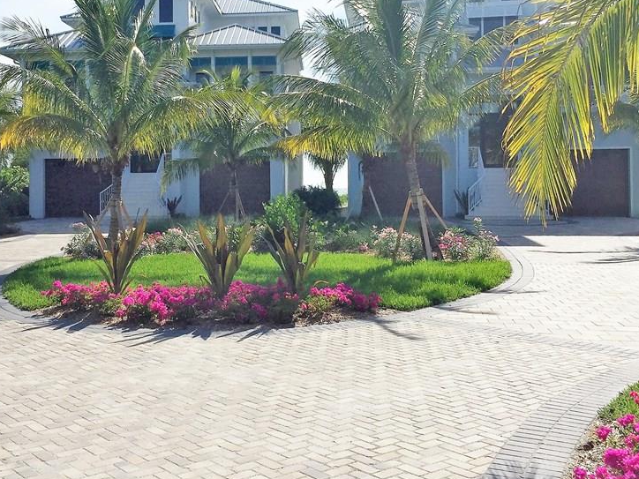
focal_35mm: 41
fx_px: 757
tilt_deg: +0.3
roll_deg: -0.7
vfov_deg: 34.9
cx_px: 256
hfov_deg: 45.5
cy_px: 178
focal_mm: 4.15
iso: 32
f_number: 2.2
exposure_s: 1/3049
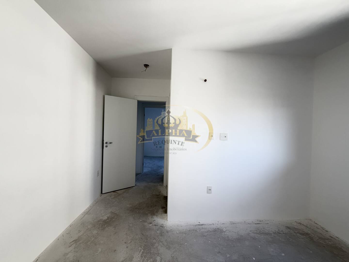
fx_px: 141
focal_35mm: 14
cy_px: 131
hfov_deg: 102.1
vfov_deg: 85.7
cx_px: 174
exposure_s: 1/121
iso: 200
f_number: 2.2
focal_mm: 2.22
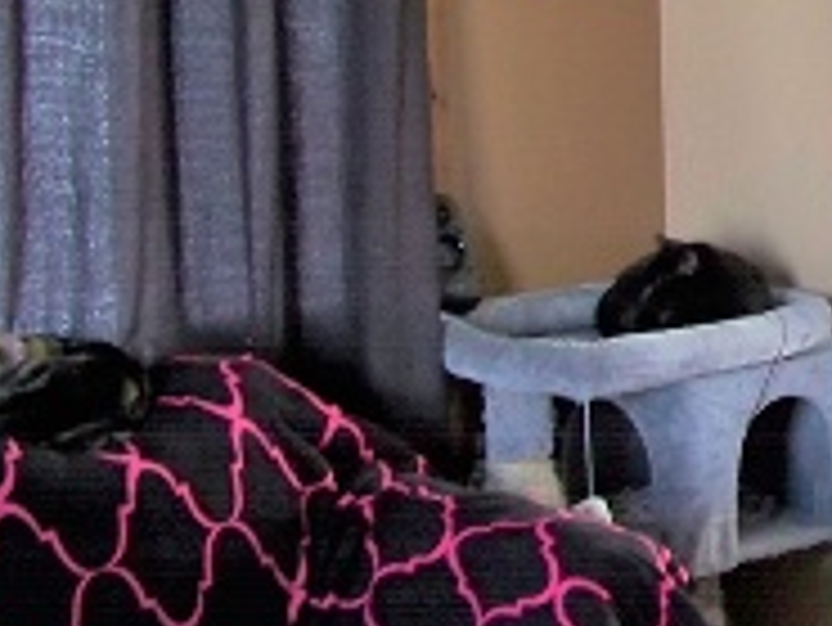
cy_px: 99
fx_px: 2742
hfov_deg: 16.5
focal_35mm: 114
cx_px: 1021
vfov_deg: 12.9
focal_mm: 5.85
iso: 250
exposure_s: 1/30
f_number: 2.8
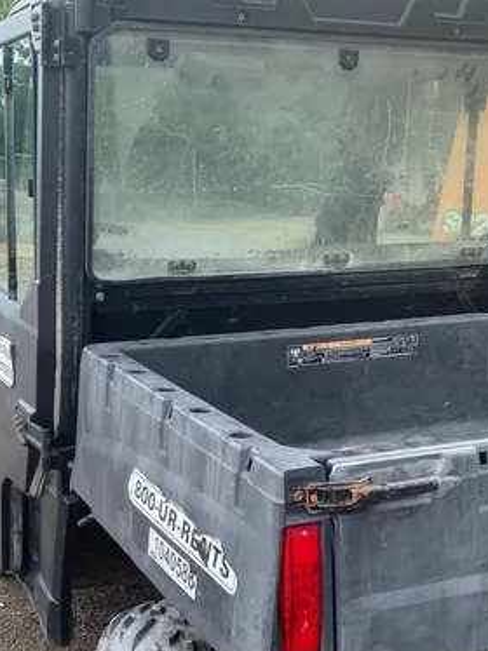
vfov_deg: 36.5
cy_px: 497
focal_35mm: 51
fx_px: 960
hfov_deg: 28.5
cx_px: 239
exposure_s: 1/121
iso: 64
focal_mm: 4.25
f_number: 1.8
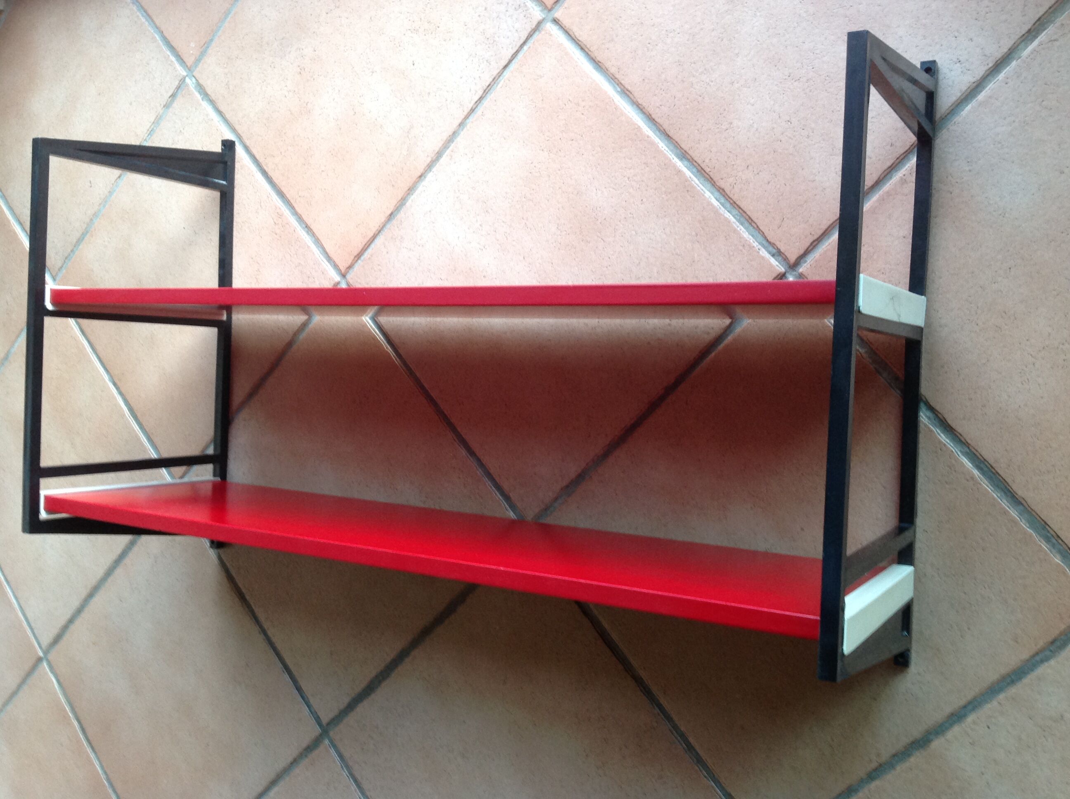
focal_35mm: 35
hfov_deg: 52.7
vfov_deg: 40.6
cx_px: 535
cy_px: 400
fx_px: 1080
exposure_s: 1/15
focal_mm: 4.28
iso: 125
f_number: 2.4
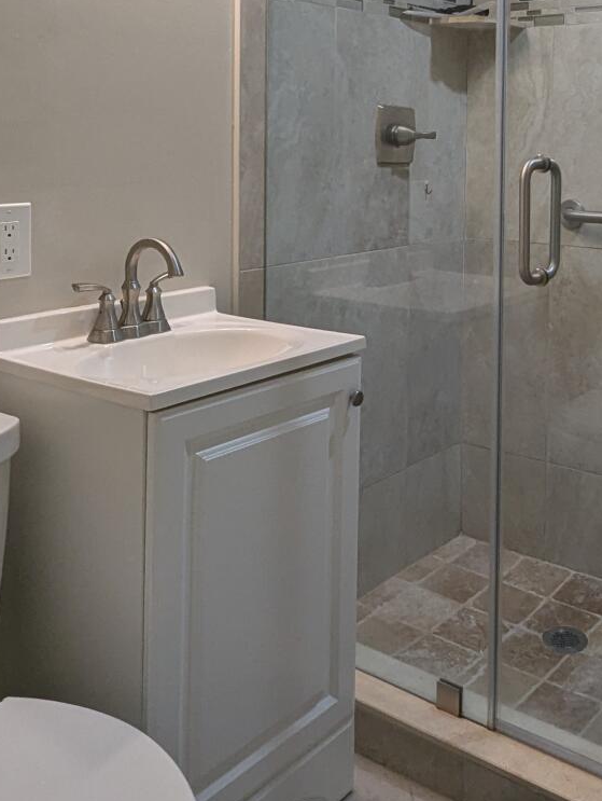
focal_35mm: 35
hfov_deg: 39.1
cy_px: 141
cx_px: 485
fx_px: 810
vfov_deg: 49.0
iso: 61
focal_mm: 1.95
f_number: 2.2
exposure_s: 1/60
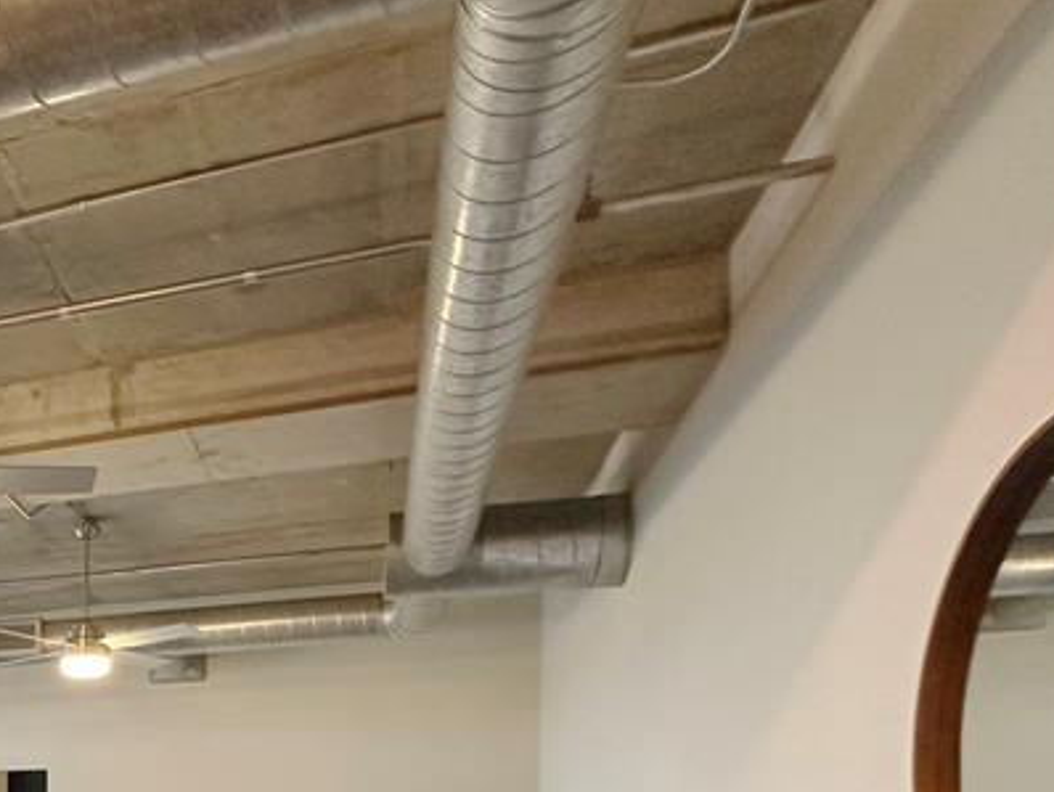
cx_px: -98
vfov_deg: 34.2
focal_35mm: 36
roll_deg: -0.4
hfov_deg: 41.3
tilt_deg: -0.5
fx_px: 1097
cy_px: 879
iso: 250
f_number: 2.2
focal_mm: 2.22
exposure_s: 1/60
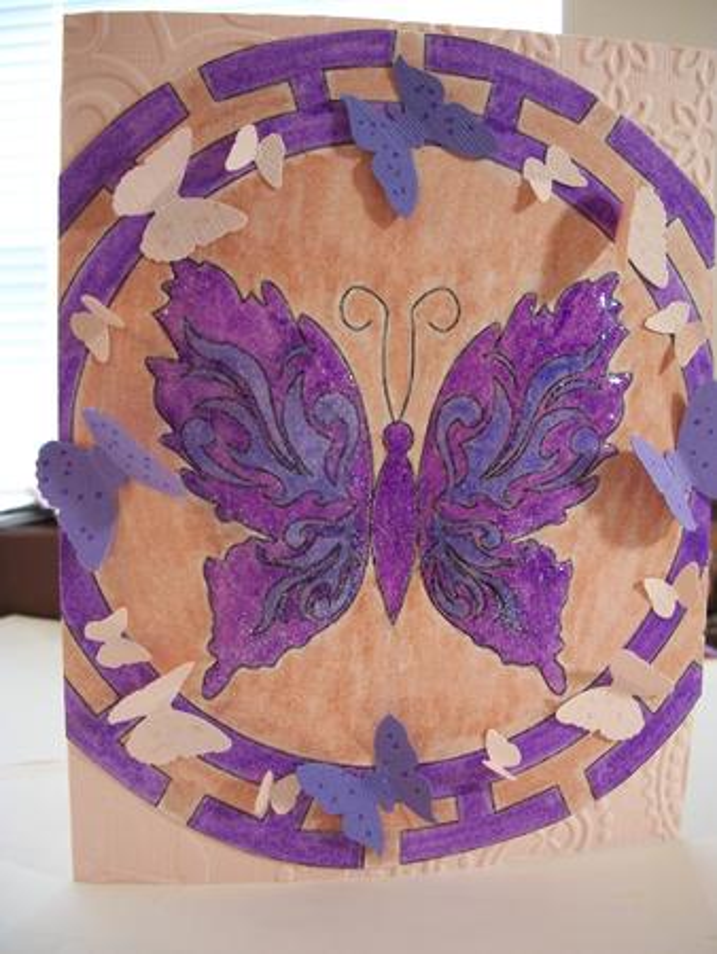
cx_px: 358
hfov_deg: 40.7
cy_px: 477
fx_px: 966
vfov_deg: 52.6
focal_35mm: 35
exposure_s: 1/25
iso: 160
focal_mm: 6.3
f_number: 3.1
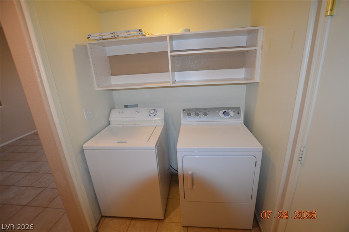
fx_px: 145
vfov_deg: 77.2
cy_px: 116
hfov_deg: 100.5
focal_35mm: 15
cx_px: 174
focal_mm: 10
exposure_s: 1/60
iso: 400
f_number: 3.5
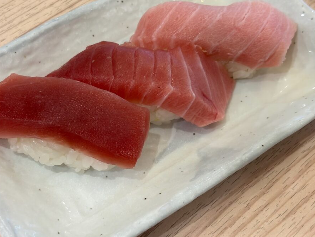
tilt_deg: -55.7
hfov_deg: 32.1
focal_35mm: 60
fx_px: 546
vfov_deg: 24.4
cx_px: 137
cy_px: 103
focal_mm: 5.96
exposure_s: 1/50
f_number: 1.6
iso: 40
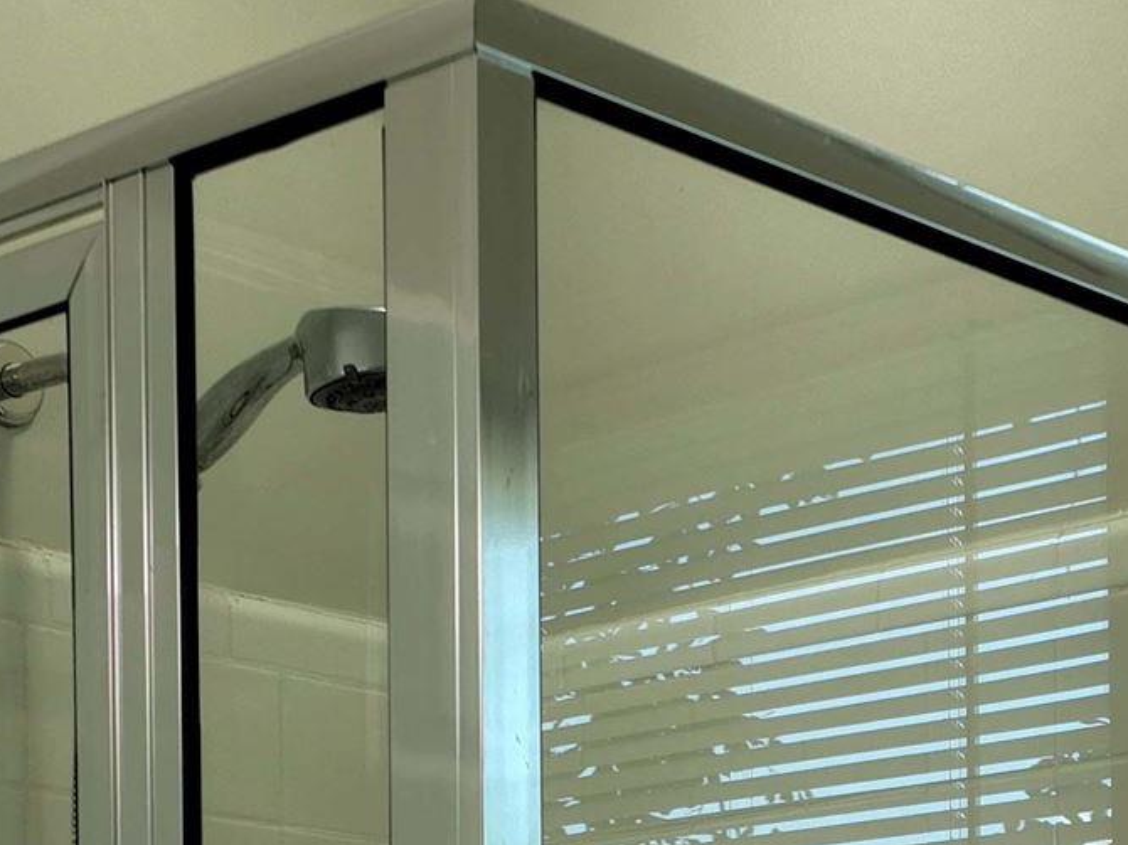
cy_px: 1395
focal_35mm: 110
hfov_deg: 17.8
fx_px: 3583
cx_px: 877
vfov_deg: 12.5
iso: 150
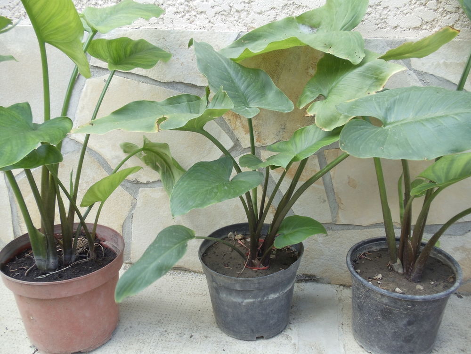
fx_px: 599
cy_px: 177
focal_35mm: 44
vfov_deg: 32.9
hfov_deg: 42.9
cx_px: 236
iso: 80
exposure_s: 1/60
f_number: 3.5
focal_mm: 6
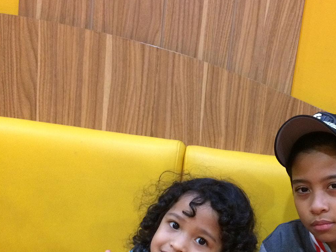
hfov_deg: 39.8
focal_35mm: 46
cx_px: 262
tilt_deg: -10.8
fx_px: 447
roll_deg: -9.2
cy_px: 187
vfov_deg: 31.0
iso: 400
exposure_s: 1/17
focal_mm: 4.15
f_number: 2.2
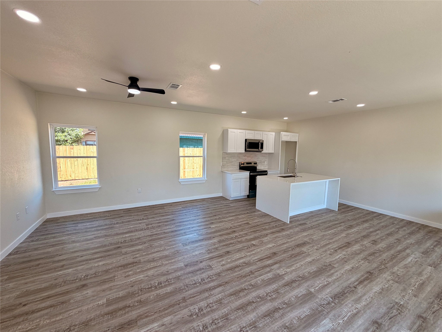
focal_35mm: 14
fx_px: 179
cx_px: 221
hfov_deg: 102.1
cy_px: 166
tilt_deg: -5.4
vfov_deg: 85.7
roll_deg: -1.1
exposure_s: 1/121
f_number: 2.2
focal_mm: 2.22
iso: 64
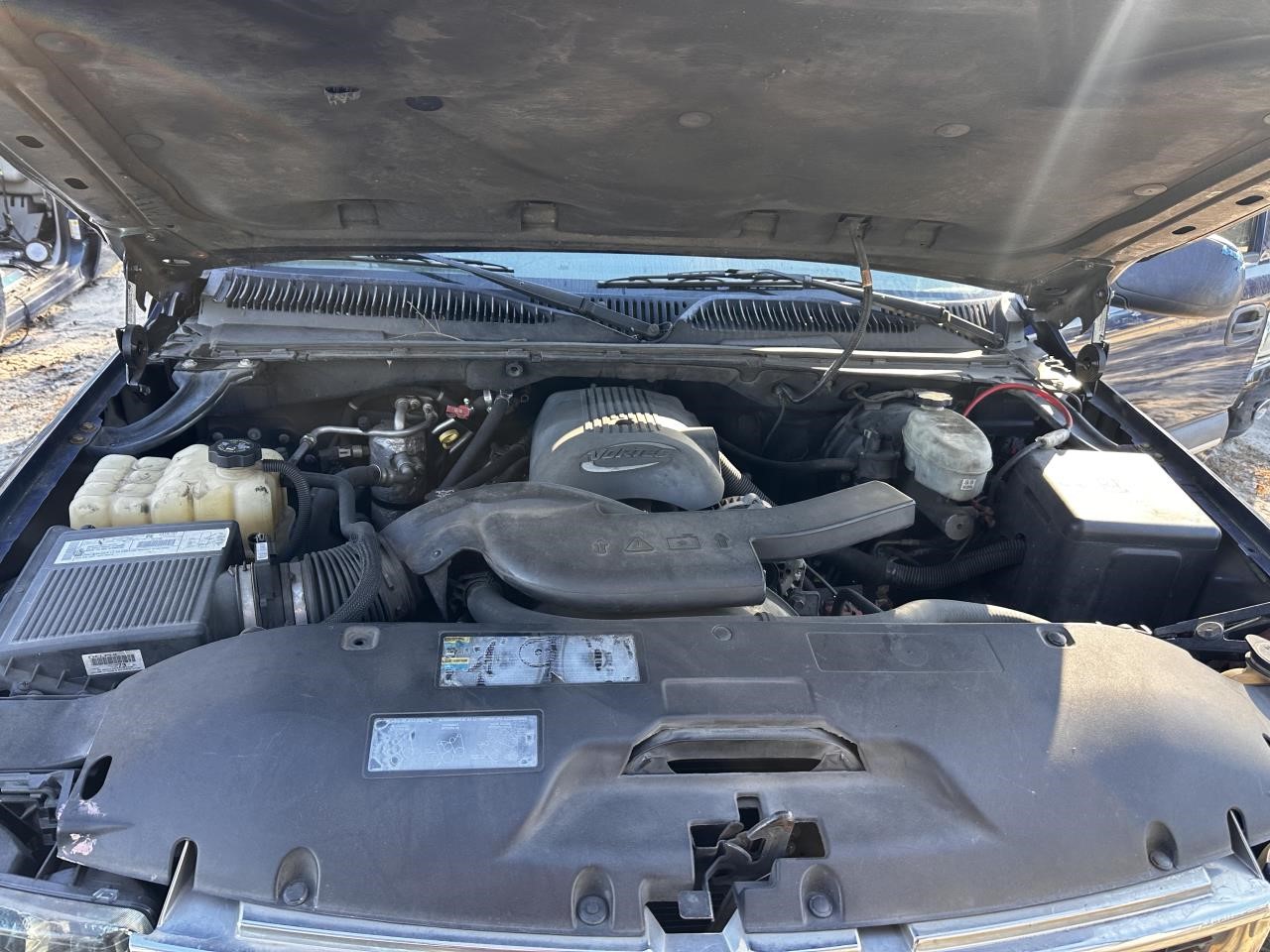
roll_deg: -3.5
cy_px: 476
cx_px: 635
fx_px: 881
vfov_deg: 56.8
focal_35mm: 24
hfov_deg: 71.6
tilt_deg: -21.5
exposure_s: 1/161
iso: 100
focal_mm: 6.86
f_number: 1.78
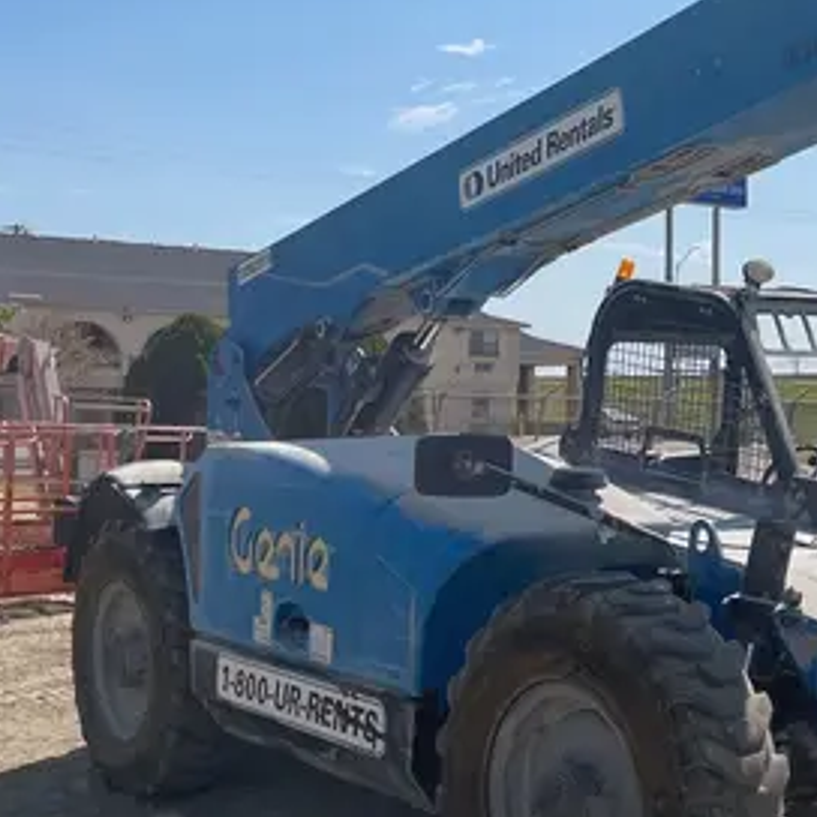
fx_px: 1656
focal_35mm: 62
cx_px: 817
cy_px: 347
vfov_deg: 27.7
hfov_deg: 26.3
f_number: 1.6
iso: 50
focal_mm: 4.2
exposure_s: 1/9091
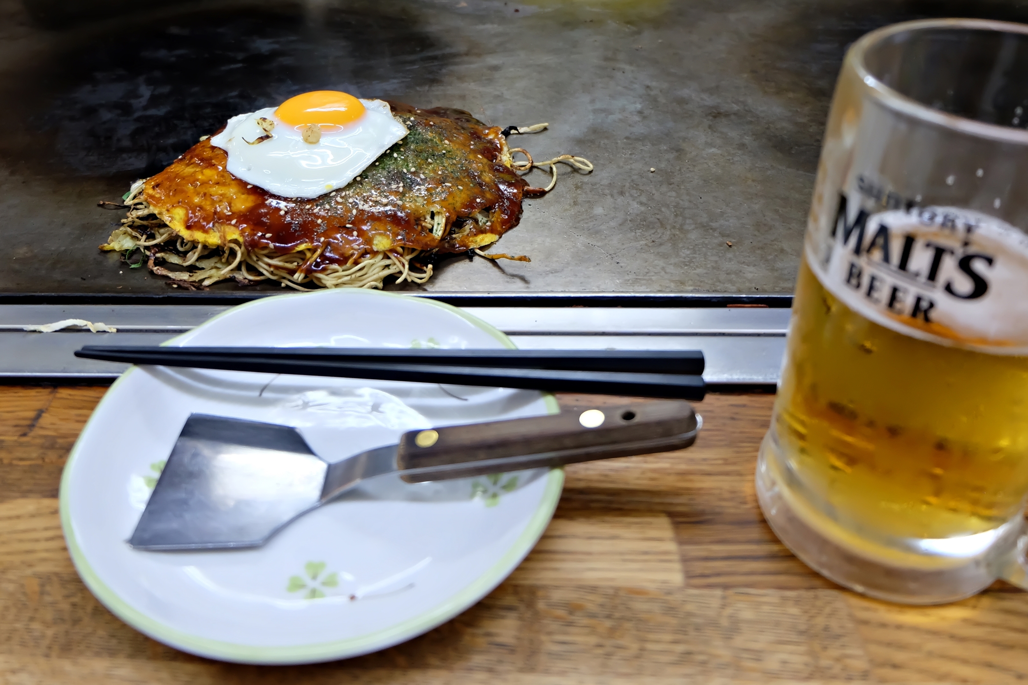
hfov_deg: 73.8
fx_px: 685
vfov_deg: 53.1
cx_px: 514
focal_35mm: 24
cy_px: 342
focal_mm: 16
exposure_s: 1/58
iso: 800
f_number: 3.5
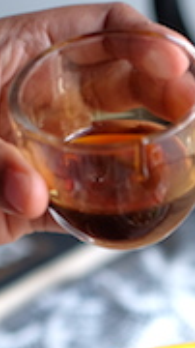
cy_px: 497
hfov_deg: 6.5
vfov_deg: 11.3
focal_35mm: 185
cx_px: 247
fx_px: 1704
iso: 250
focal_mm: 35
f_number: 2
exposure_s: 1/100
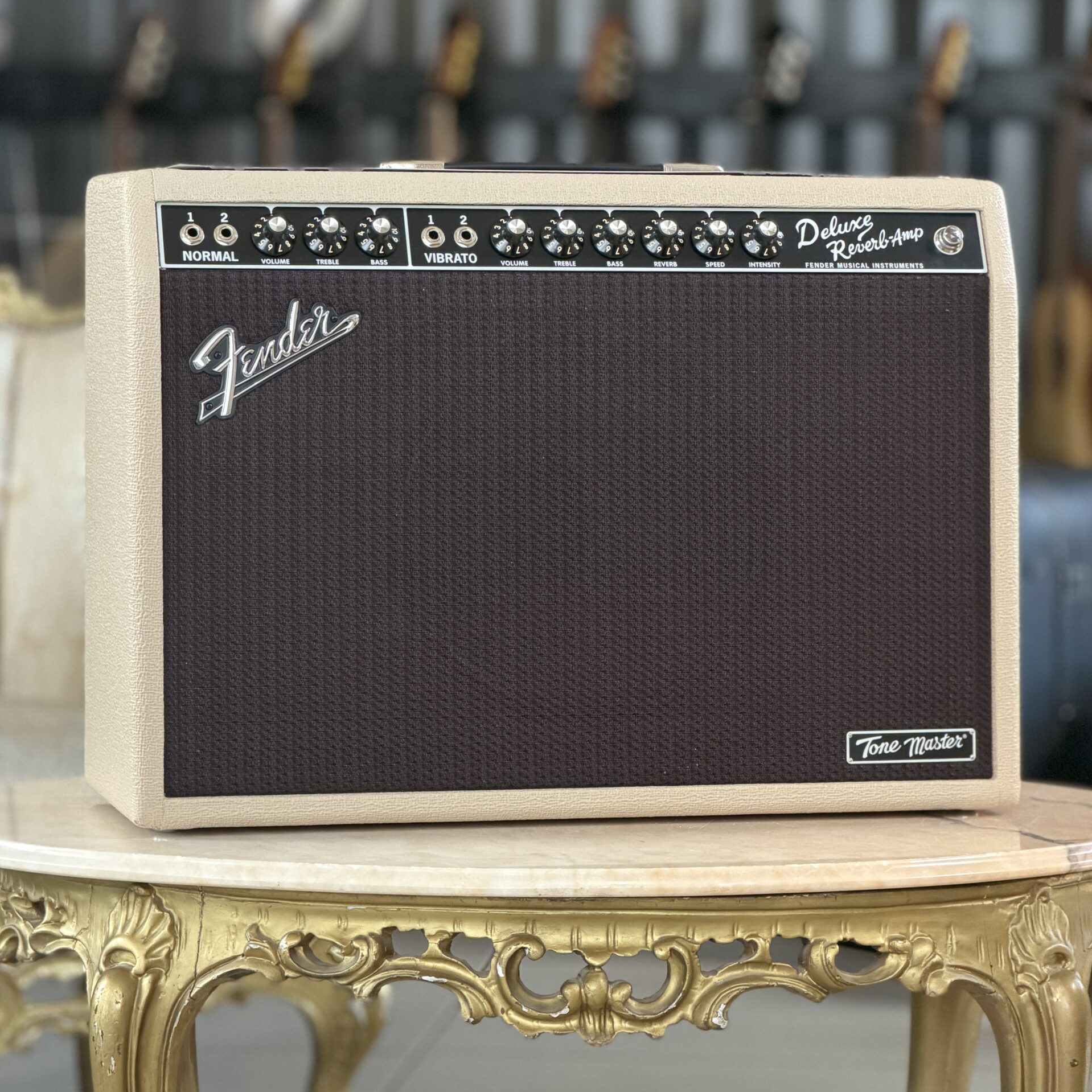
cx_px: 546
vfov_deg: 14.8
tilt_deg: -4.1
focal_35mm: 118
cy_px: 446
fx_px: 4211
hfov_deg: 14.8
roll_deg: -0.7
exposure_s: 1/81
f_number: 2.8
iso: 500
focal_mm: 16.89
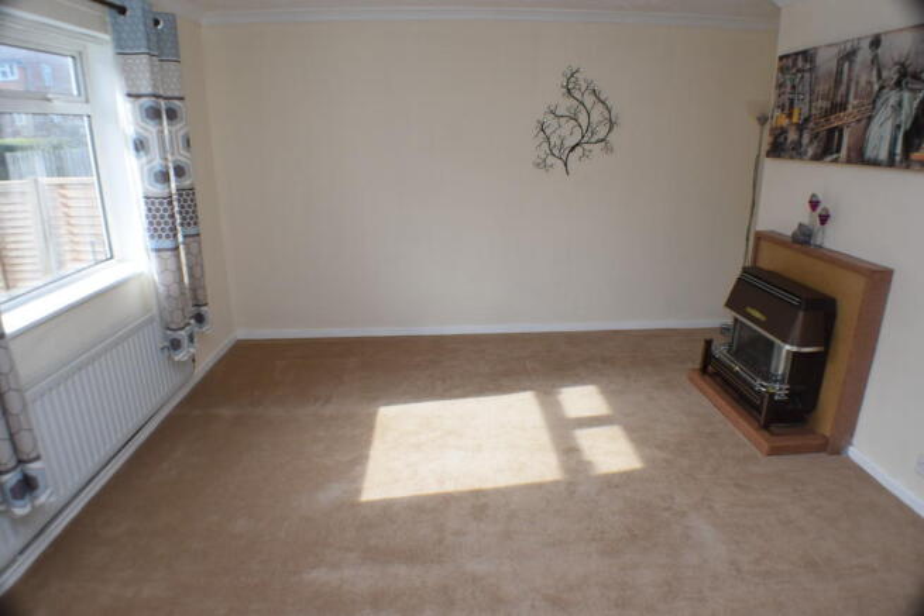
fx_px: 693
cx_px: 462
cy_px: 308
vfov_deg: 48.0
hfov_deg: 67.4
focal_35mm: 27
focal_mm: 18
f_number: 7.1
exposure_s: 1/200
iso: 400
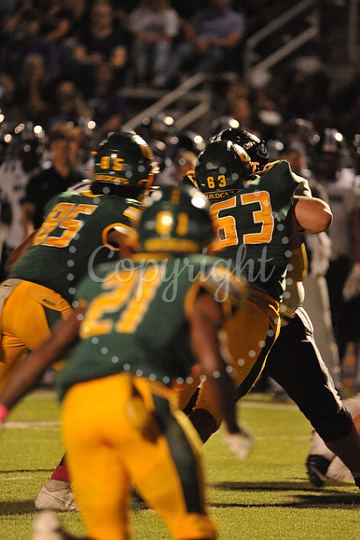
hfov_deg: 2.3
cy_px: 270
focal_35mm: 600
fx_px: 9010
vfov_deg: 3.4
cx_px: 180
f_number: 6.3
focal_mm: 600
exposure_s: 1/200
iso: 6400
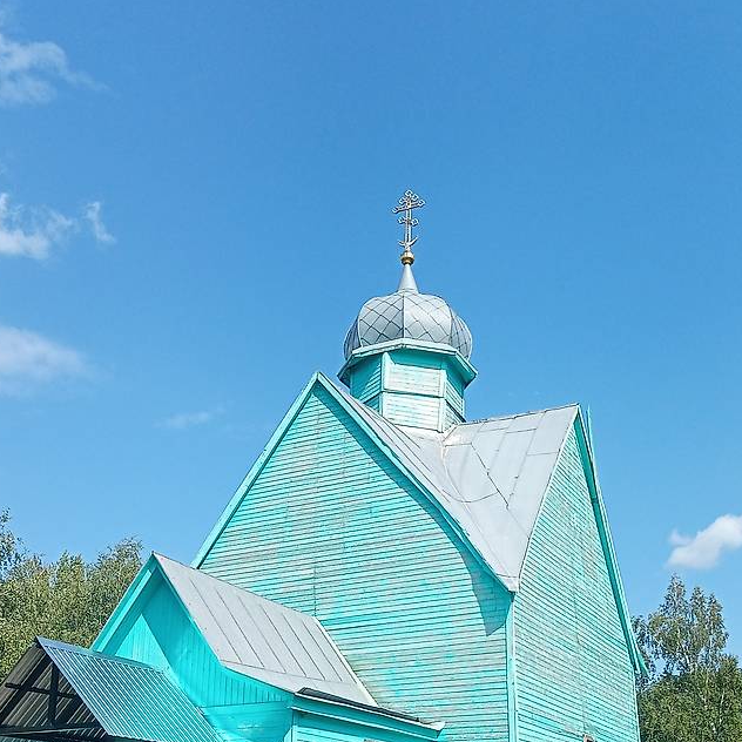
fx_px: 1140
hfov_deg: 36.1
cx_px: 360
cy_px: 569
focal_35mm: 47
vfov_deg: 35.2
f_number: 1.8
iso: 119
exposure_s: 1/2817
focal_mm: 4.69
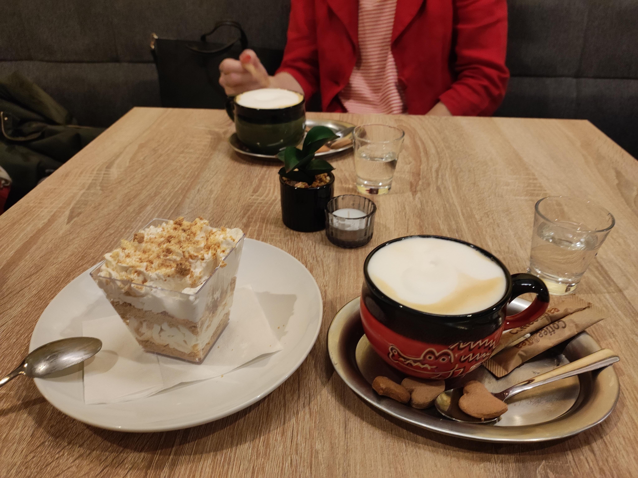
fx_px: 460
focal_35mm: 25
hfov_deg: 69.4
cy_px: 239
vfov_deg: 54.8
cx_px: 319
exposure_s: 1/33
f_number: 1.79
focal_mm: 4.7
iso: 976
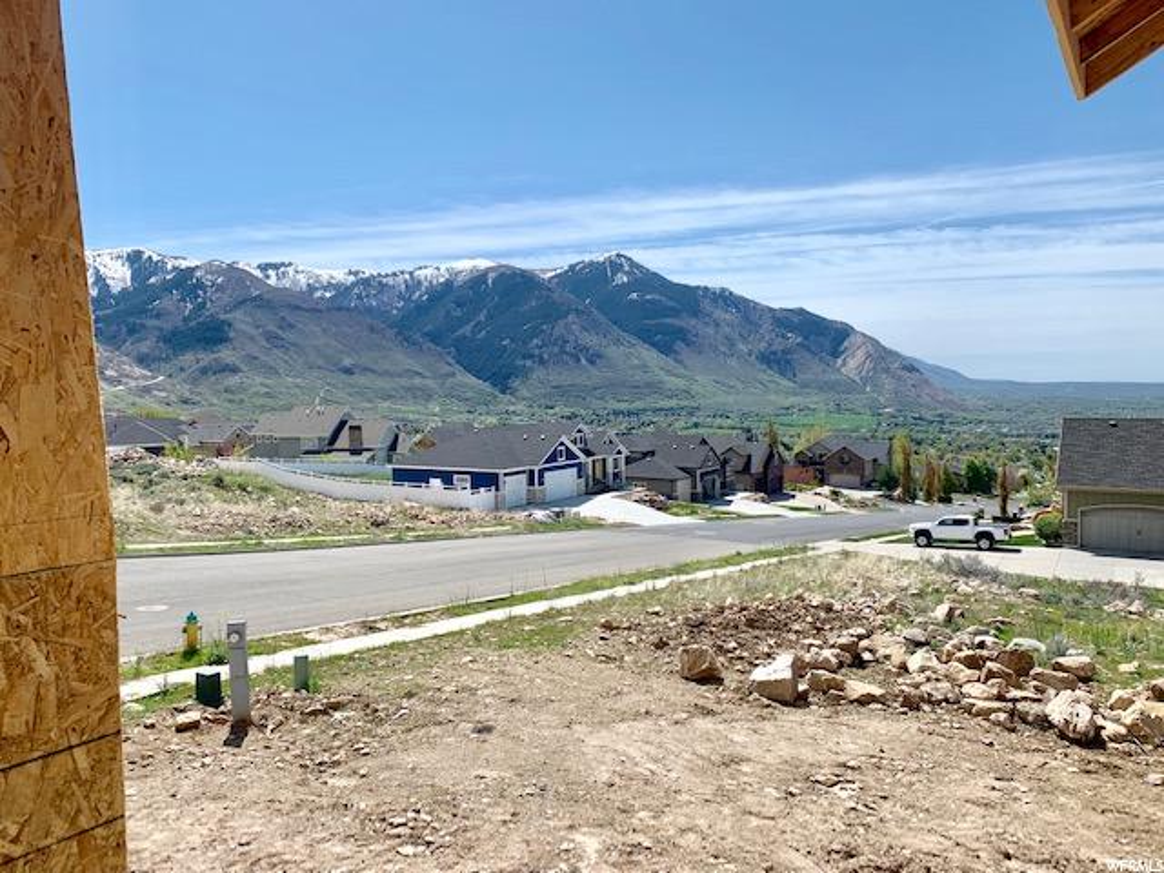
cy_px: 436
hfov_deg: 67.3
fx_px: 874
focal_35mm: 26
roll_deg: +0.7
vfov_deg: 53.1
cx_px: 582
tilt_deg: -4.2
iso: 25
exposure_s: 1/3788
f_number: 1.8
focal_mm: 4.25
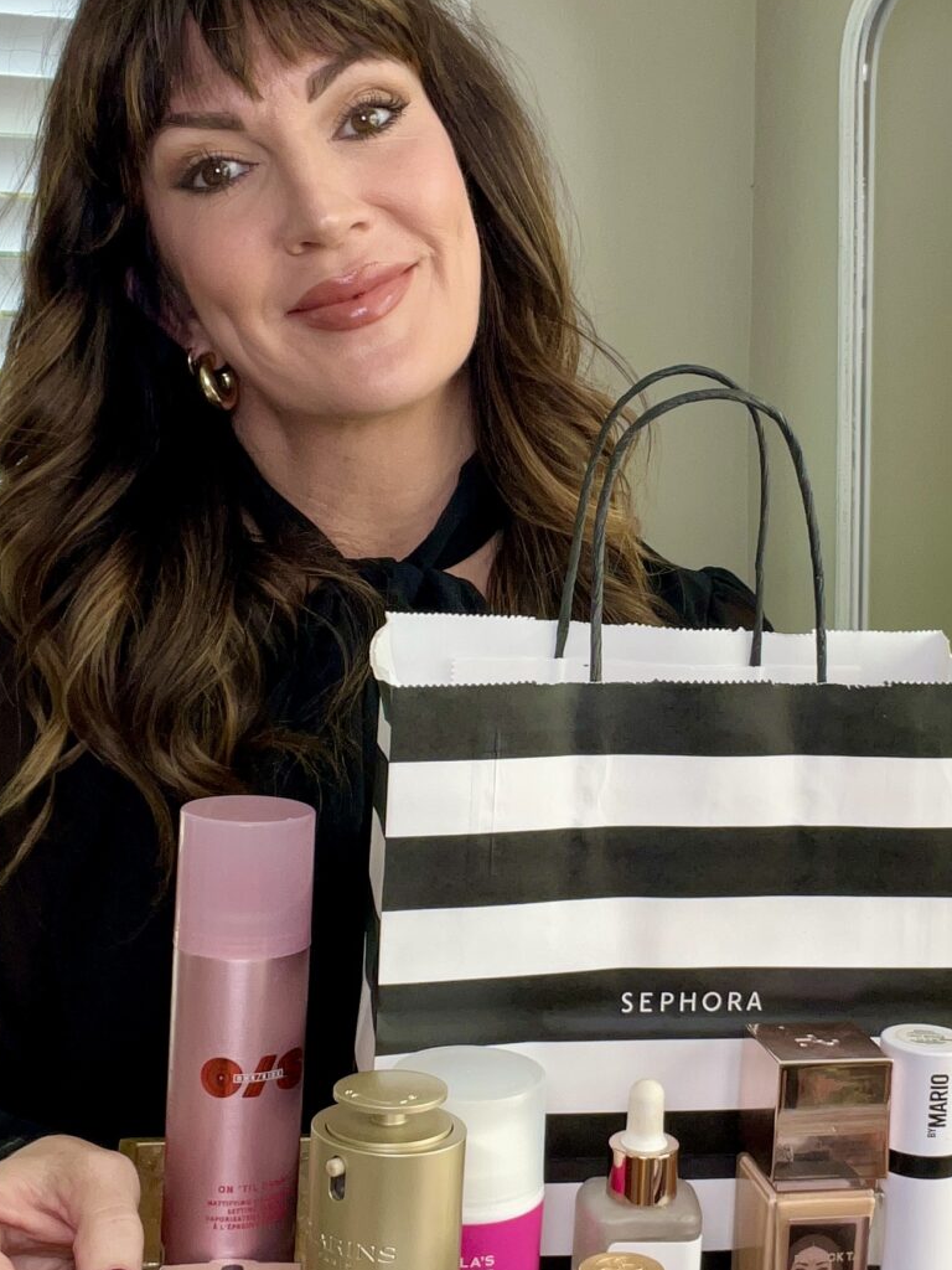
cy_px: 743
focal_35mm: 45
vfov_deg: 41.9
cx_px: 636
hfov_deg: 31.9
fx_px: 1650
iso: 50
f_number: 2.2
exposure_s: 1/121
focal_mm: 2.71
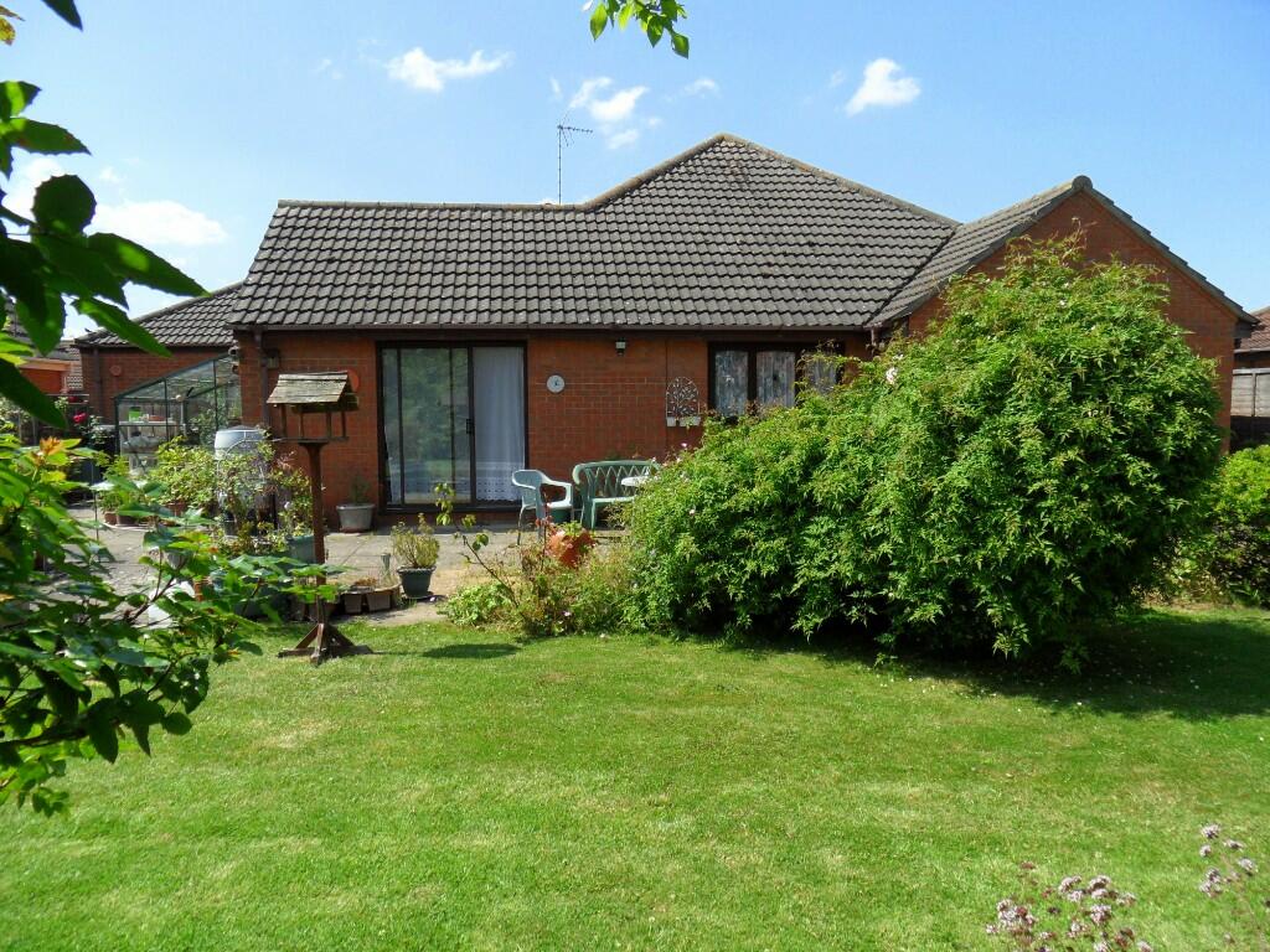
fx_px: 881
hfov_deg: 71.6
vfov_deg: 56.8
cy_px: 476
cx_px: 635
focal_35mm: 24
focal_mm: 3.9
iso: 80
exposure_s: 1/750
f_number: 3.2
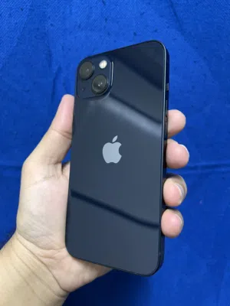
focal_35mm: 26
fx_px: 230
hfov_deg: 53.1
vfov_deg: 67.3
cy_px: 153
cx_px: 115
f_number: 1.5
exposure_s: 1/50
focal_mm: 5.7
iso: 80
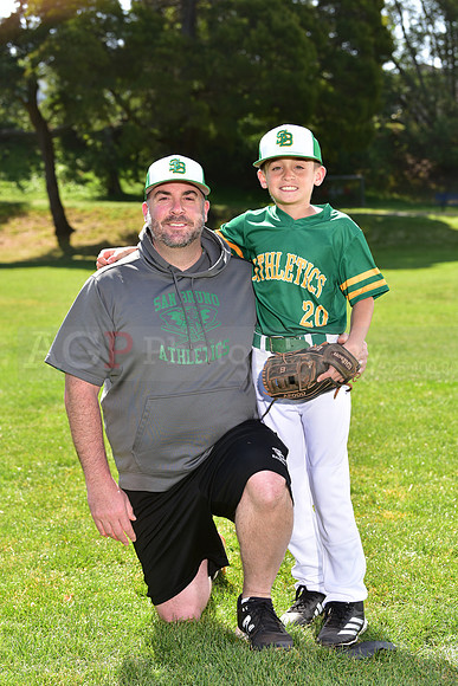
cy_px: 343
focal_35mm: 85
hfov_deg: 16.1
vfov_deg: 23.9
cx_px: 229
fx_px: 1621
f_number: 5.6
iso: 100
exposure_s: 1/200
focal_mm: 85
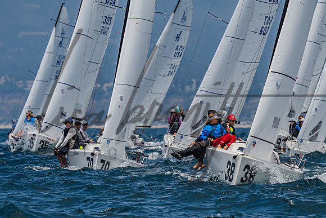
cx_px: 183
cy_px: 190
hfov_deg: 4.3
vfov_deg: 2.9
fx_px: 4301
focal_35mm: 475
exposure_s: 1/2500
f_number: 6.3
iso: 400
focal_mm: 270
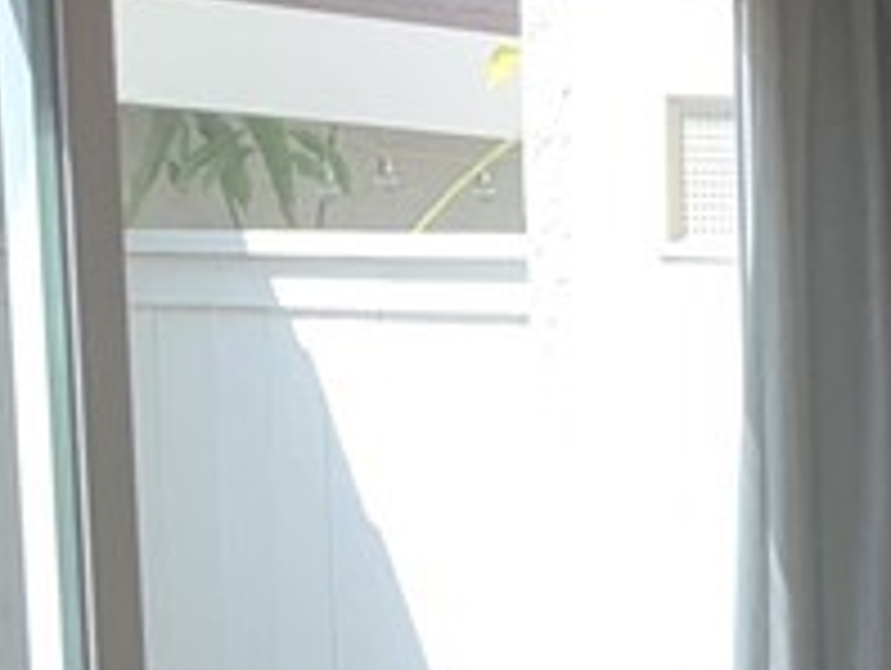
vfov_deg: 8.7
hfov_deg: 11.2
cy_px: 1457
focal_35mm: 160
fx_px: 4123
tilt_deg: -14.4
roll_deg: -1.6
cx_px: 1760
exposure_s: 1/120
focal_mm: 3.3
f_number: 2.4
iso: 40
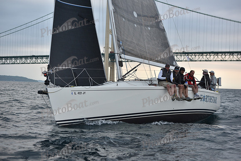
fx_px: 549
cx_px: 120
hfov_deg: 24.8
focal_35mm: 82
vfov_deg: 16.7
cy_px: 80
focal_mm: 82
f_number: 3.5
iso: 500
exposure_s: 1/640
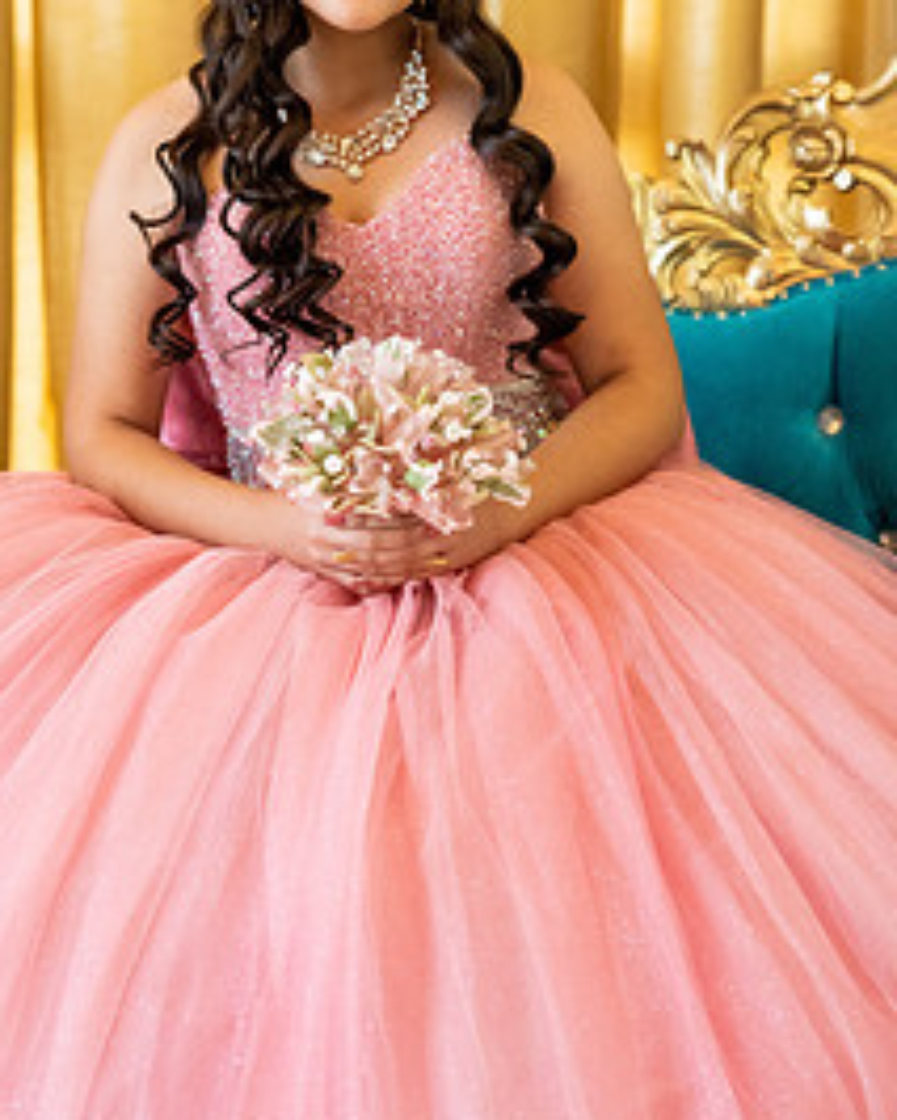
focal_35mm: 111
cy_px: 509
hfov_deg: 13.9
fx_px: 3681
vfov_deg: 17.3
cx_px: 316
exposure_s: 1/250
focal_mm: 70
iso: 4000
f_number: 3.2
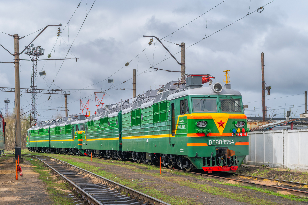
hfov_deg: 39.6
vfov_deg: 27.0
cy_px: 102
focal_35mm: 50
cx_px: 154
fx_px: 427
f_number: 8
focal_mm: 50
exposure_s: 1/800
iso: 200
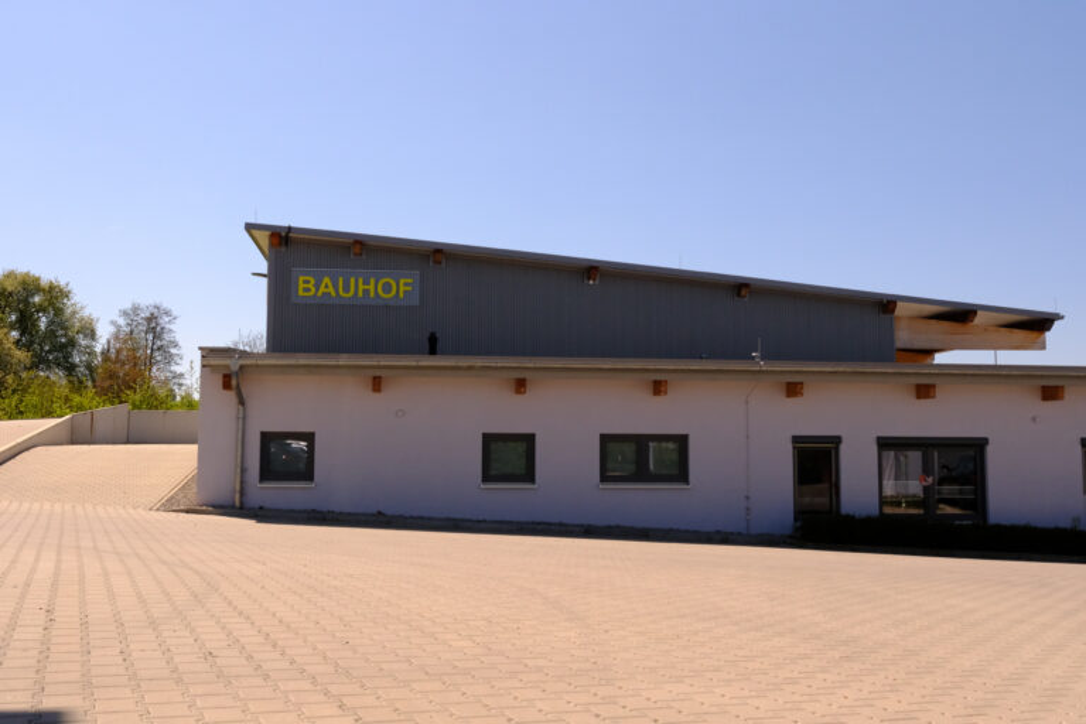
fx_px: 1116
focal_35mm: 37
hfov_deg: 51.9
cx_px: 543
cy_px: 362
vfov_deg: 35.9
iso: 2000
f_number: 9
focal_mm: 24.8
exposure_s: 1/4000
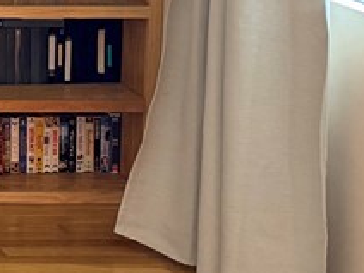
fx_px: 1220
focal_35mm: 116
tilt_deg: -5.4
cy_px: -141
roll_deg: +0.5
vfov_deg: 12.2
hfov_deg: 13.5
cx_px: -448
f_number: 1.78
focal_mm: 6.76
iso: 400
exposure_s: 1/60
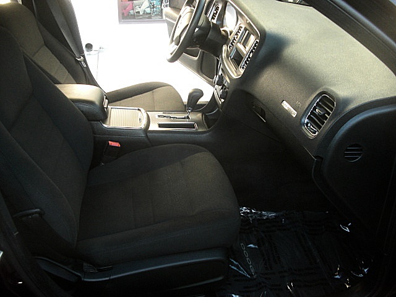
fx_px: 412
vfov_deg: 39.7
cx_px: 198
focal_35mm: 36
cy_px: 148
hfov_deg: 51.4
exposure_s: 1/100
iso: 200
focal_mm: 6.3
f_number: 2.8
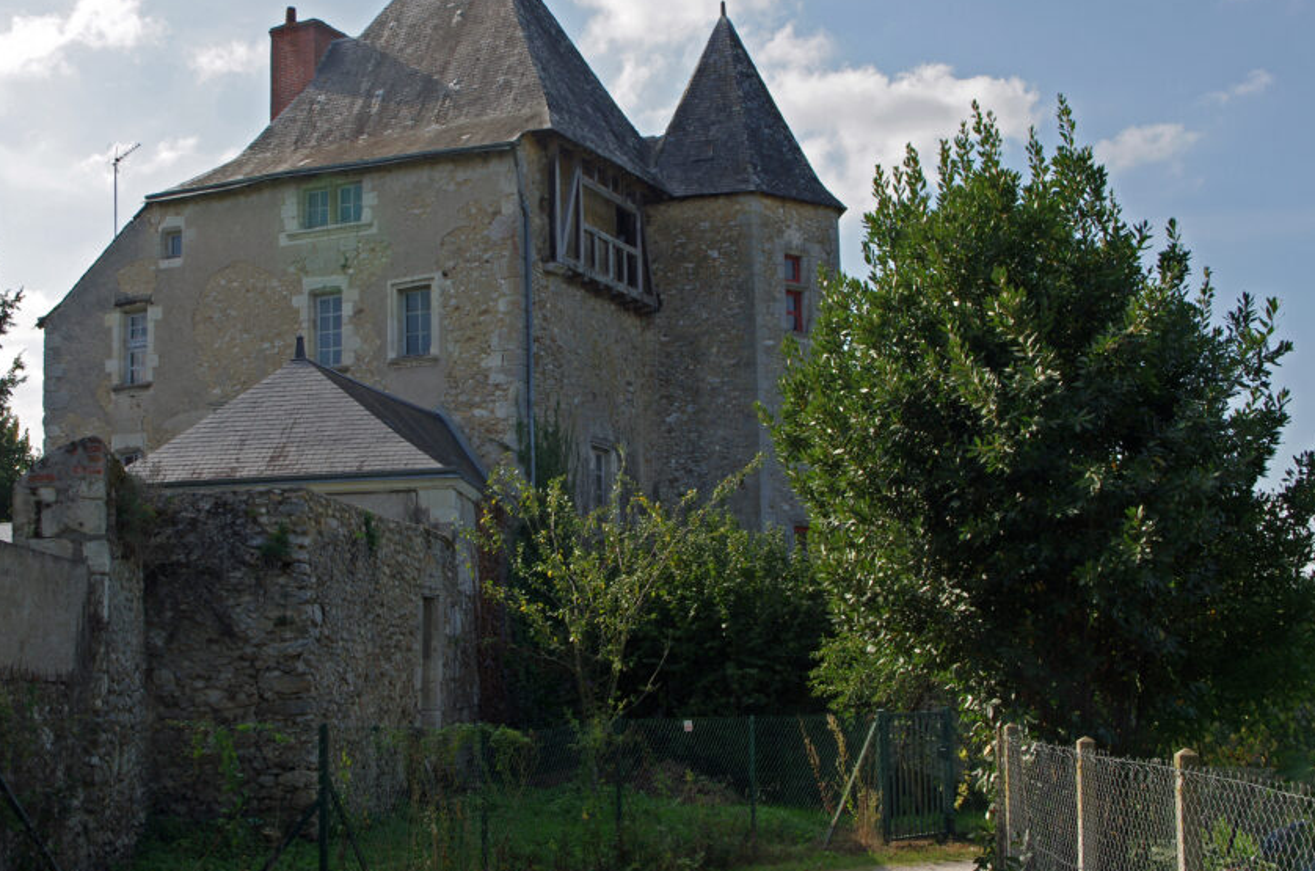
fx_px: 1629
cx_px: 607
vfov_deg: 29.9
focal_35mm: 45
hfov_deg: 43.9
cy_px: 384
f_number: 14
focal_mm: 24.38
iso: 200
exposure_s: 1/125
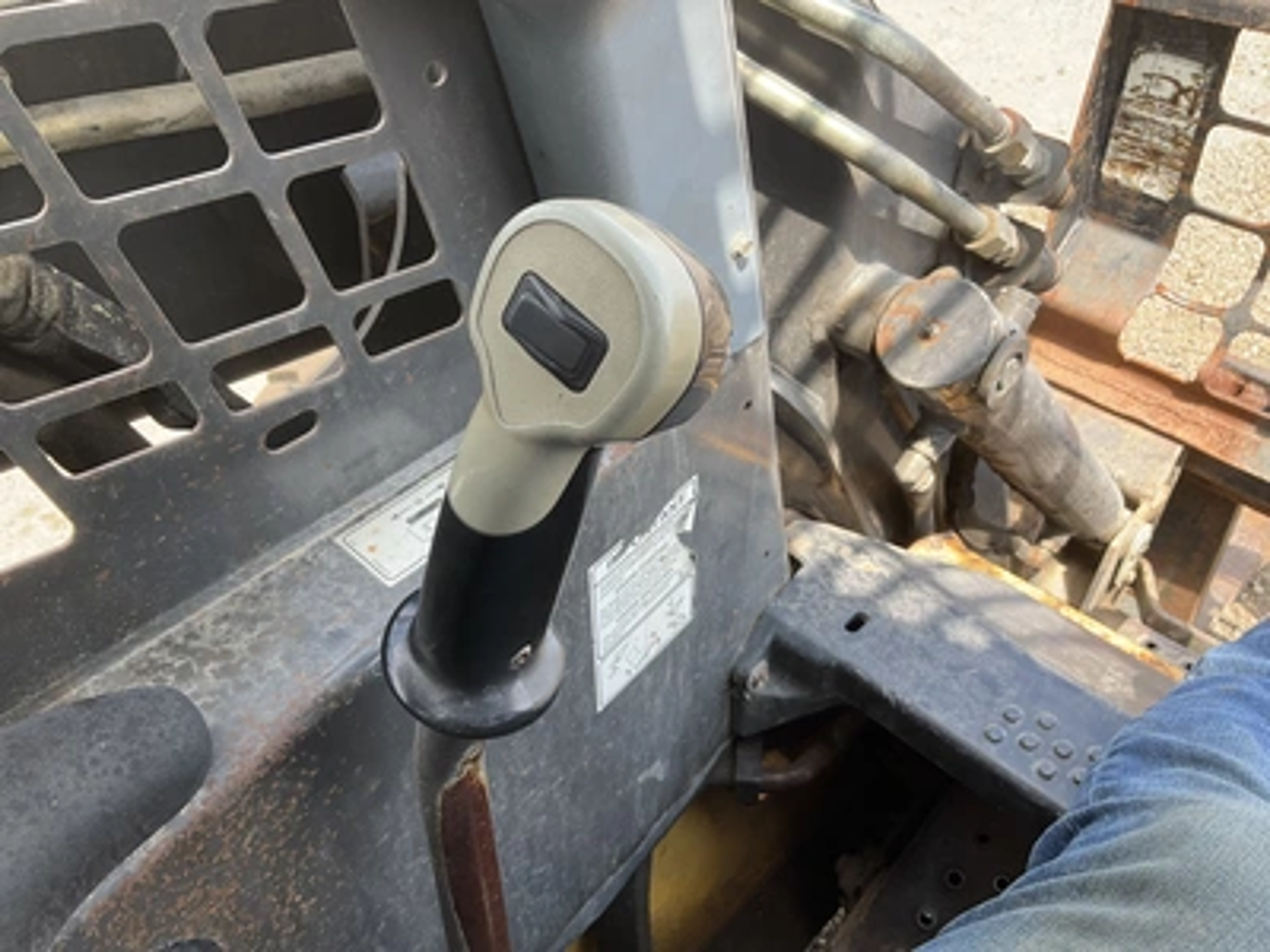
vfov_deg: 48.2
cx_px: 635
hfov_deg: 61.7
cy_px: 476
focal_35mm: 29
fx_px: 1064
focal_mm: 3
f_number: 1.8
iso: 25
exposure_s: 1/229
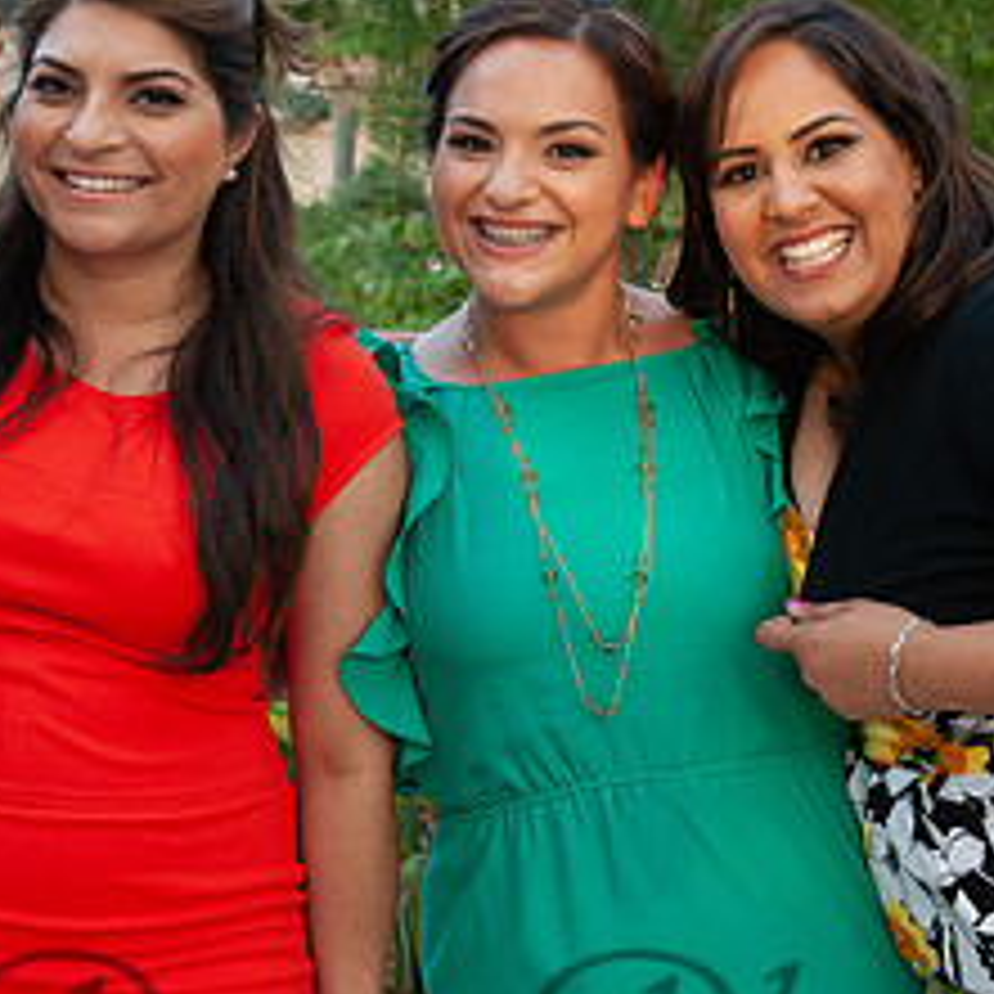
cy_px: 540
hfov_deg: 19.4
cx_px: 333
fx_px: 2891
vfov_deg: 19.5
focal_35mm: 89
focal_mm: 40
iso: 640
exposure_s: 1/160
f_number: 5.6
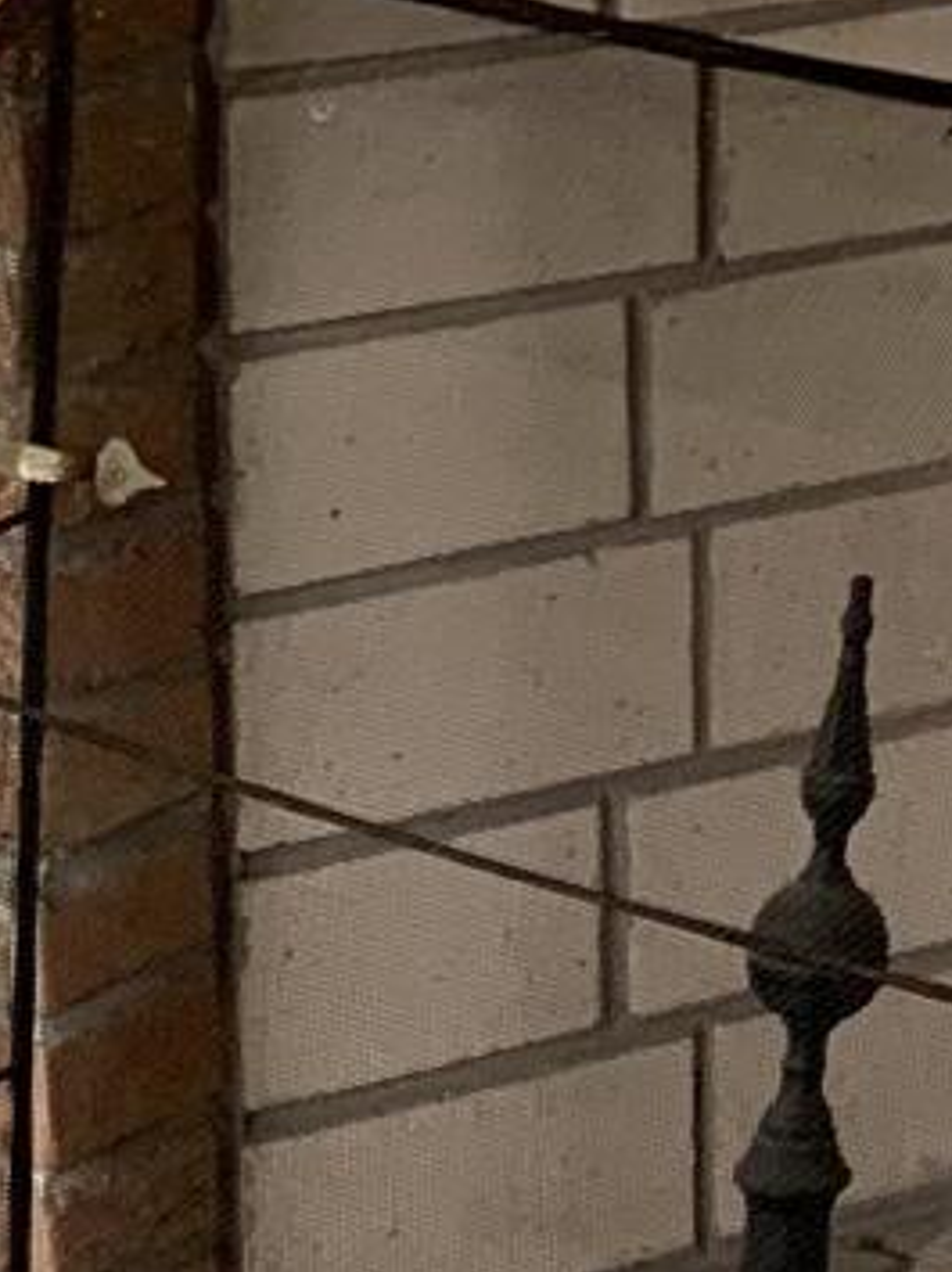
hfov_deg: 9.6
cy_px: -808
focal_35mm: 147
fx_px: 5397
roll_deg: -0.4
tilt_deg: -6.0
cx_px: 1670
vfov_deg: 12.6
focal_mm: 4.25
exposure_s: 1/60
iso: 100
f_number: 1.8
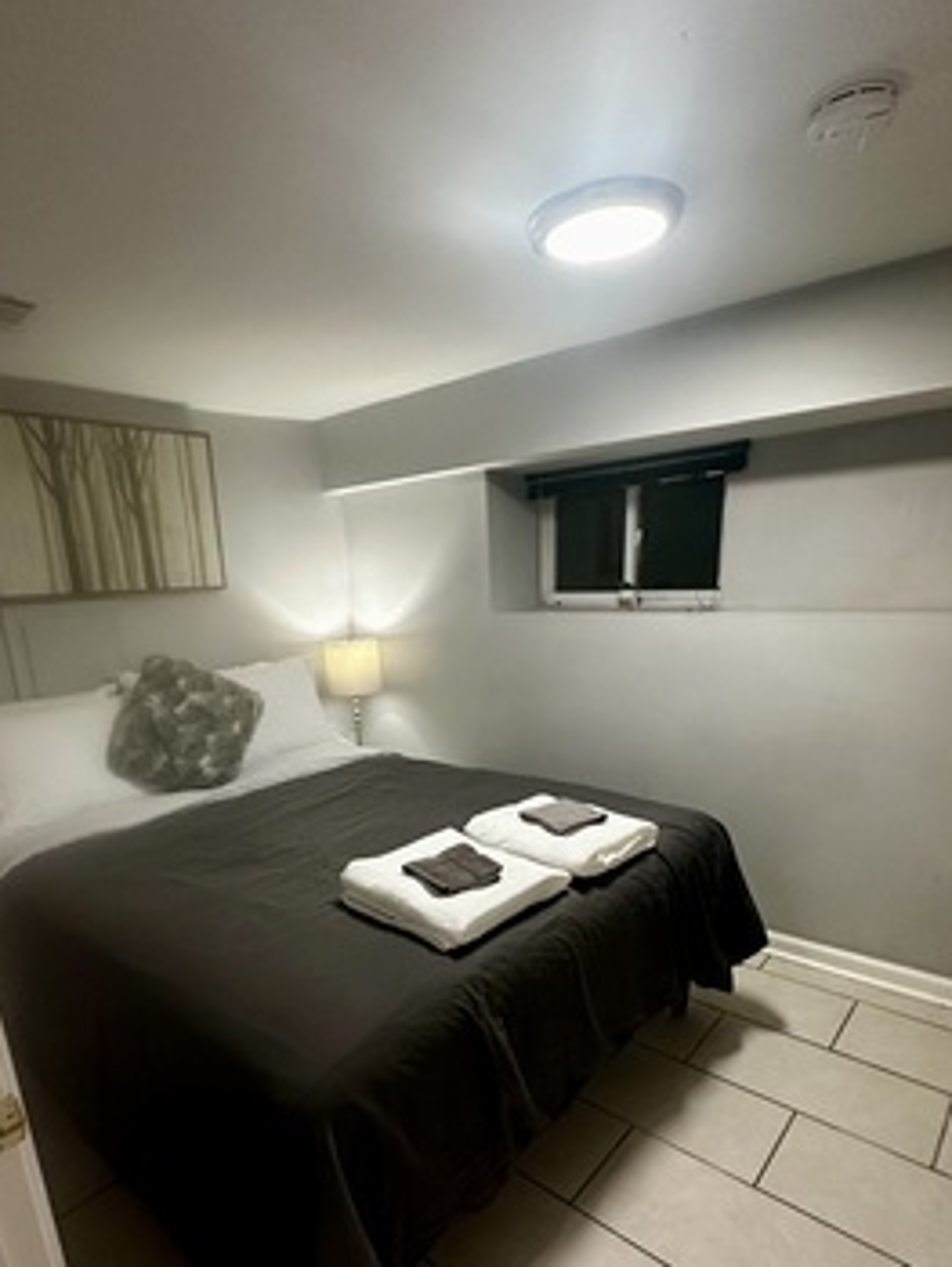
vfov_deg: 80.4
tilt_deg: -15.9
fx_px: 732
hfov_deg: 66.0
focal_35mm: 20
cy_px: 782
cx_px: 443
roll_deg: +3.1
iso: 250
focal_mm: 2.22
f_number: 2.2
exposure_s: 1/60
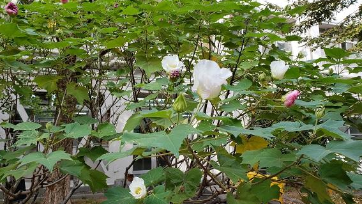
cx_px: 176
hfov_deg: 64.3
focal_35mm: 30
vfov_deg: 38.9
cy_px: 100
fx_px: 288
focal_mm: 4.3
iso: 64
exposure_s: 1/120
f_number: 2.4
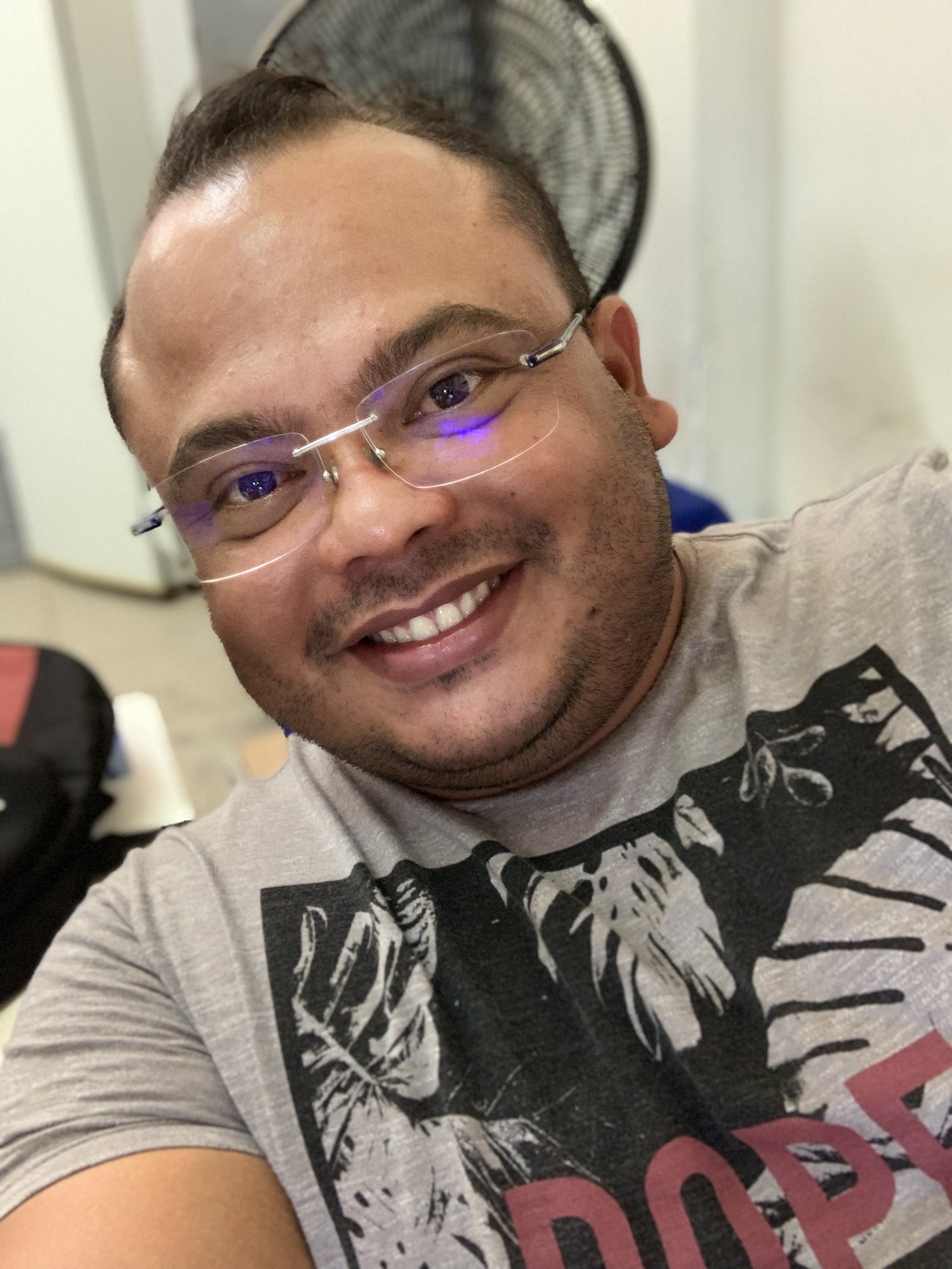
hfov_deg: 44.2
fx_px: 1173
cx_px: 476
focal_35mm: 32
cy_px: 634
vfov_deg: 56.8
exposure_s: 1/30
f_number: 2.2
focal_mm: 2.87
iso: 320
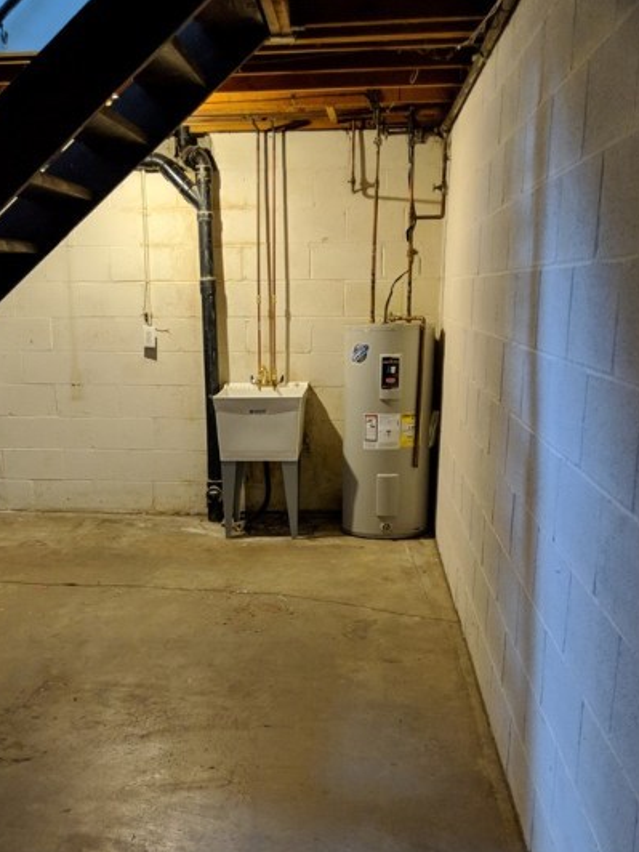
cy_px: 561
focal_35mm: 39
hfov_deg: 36.6
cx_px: 239
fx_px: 960
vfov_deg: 47.2
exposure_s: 1/40.1
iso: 400
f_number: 1.8
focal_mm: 4.44
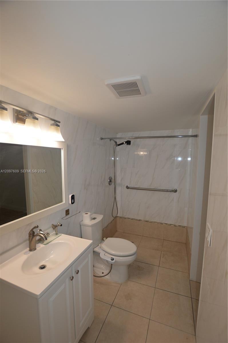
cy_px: 172
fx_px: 143
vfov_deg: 100.5
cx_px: 114
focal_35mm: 15
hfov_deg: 77.2
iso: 280
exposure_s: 1/125
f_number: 4
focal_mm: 10
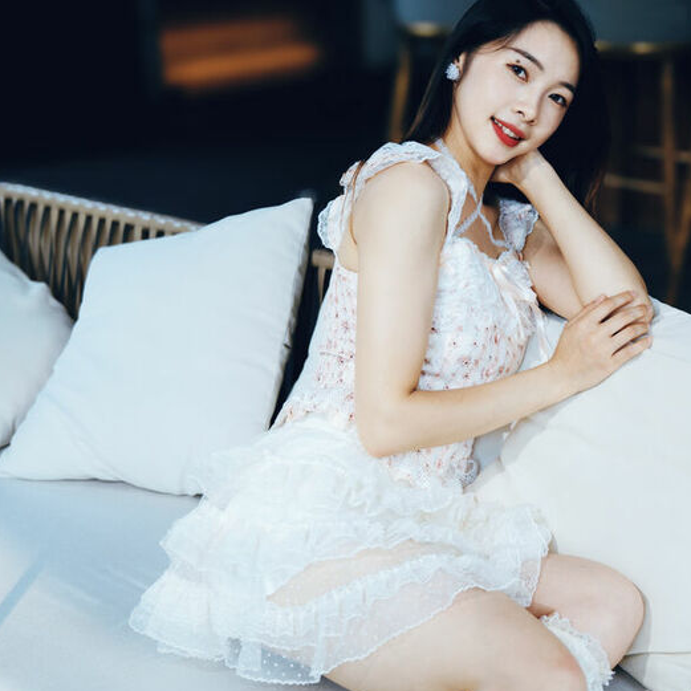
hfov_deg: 28.2
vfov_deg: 28.6
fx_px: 1355
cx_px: 523
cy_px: 314
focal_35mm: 60
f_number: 2.8
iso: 100
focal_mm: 35
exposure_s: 1/250
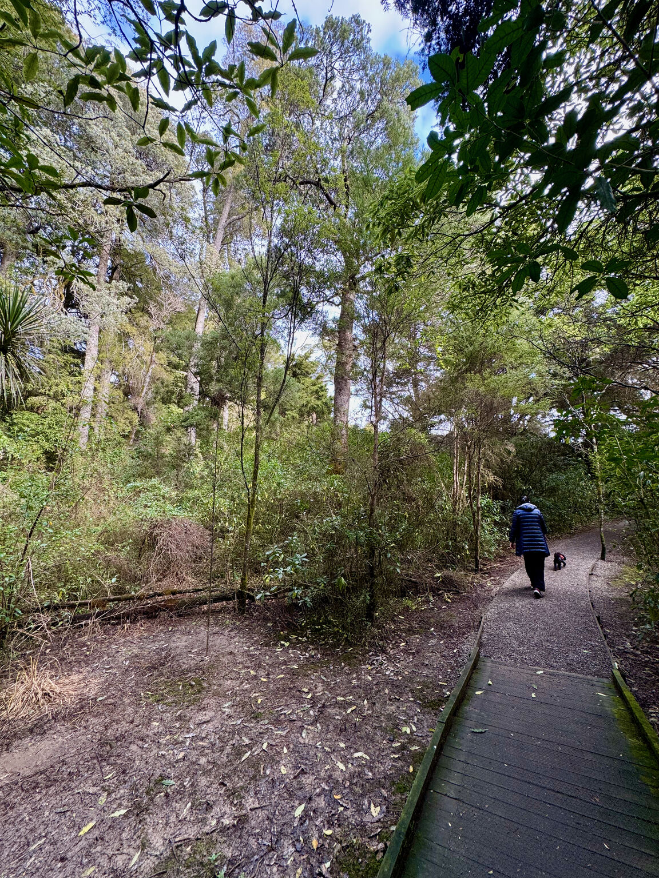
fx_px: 355
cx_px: 330
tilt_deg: +9.8
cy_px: 439
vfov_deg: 102.1
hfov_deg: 85.7
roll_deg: +0.5
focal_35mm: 14
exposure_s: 1/99
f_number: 2.2
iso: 80
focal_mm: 2.22
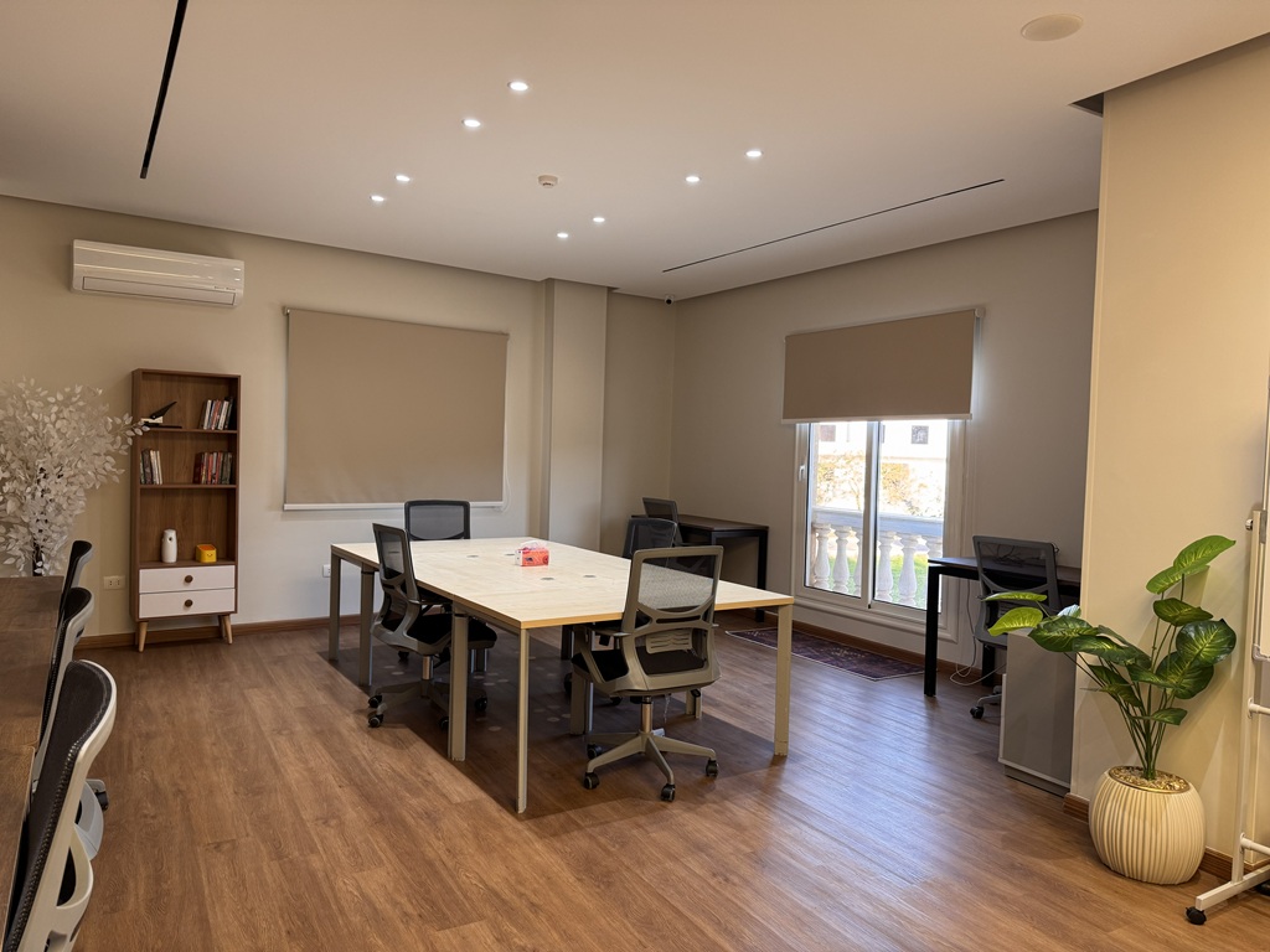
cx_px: 635
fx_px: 881
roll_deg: -1.5
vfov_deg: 56.8
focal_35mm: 24
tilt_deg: -2.1
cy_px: 476
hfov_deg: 71.6
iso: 125
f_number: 1.78
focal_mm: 6.76
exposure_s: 1/50
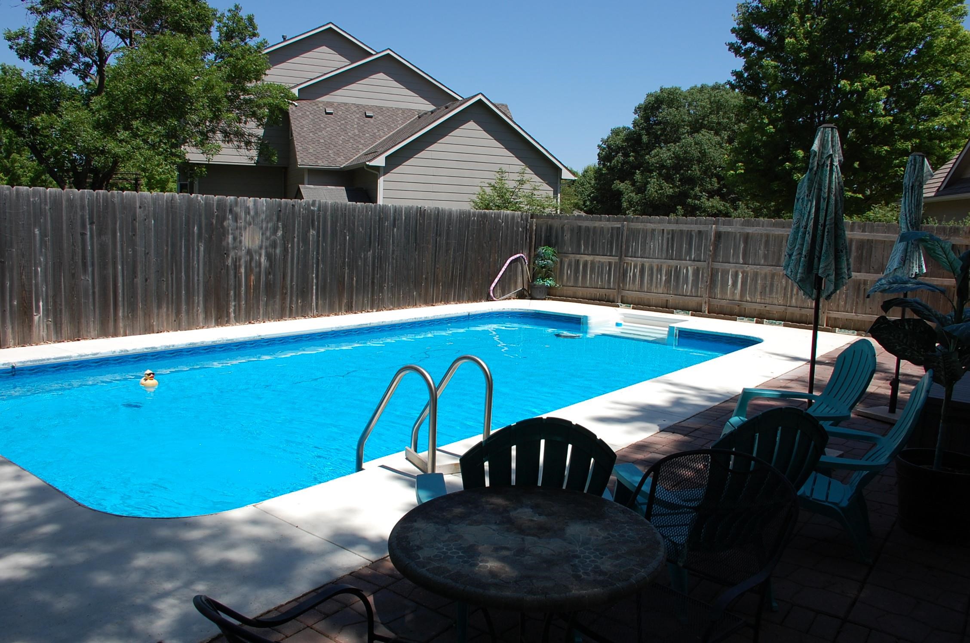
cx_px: 485
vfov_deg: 47.8
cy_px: 322
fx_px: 726
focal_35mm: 27
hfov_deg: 67.5
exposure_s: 1/400
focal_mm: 18
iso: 200
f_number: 10
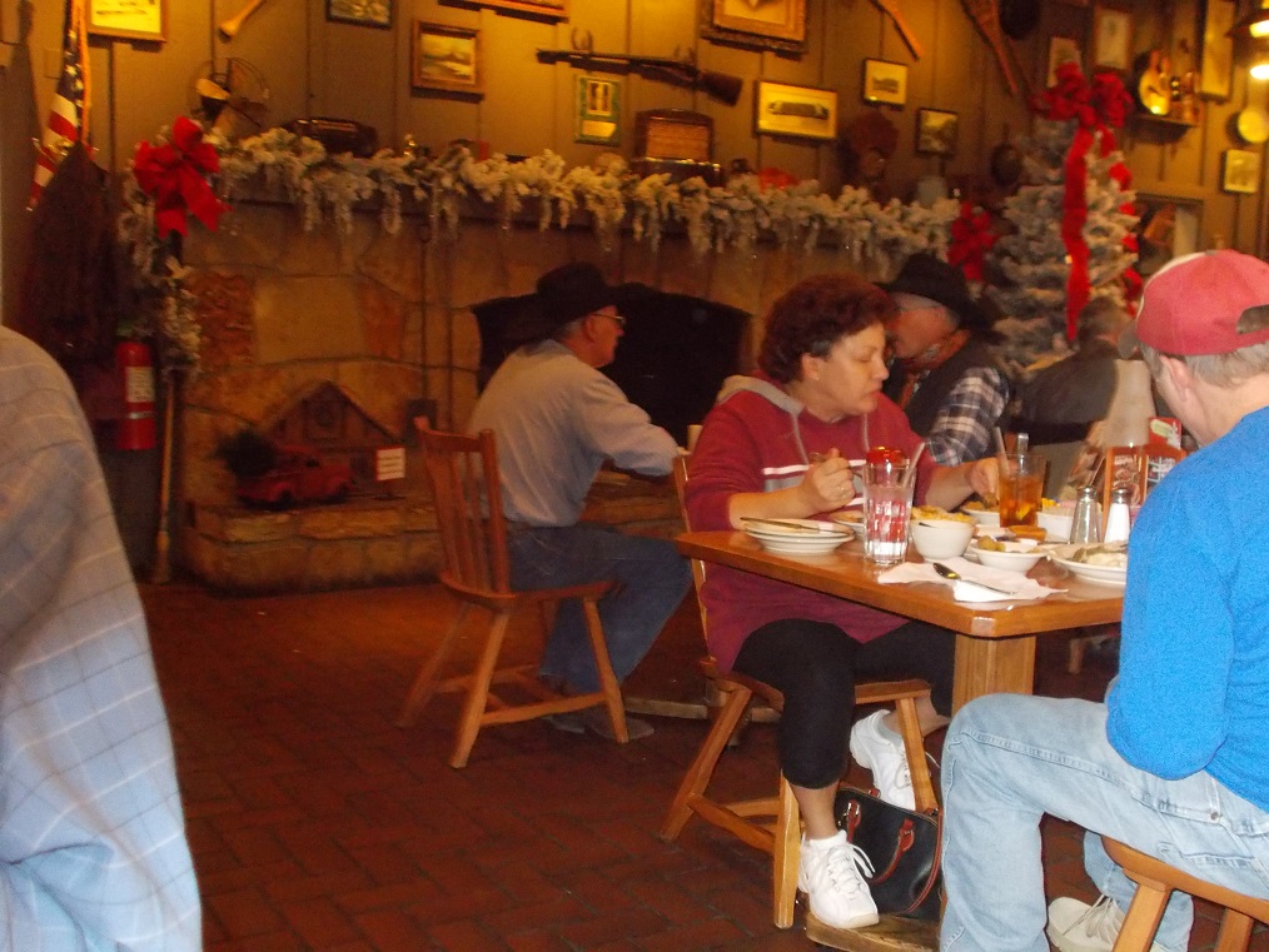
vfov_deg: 36.8
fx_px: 1430
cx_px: 634
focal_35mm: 39
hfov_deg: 47.9
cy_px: 476
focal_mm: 6.9
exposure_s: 1/30
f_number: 3.9
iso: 800
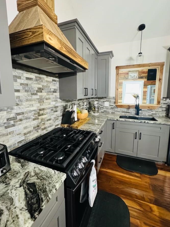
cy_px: 108
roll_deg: +0.7
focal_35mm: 16
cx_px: 86
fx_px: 105
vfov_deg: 94.4
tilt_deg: -8.5
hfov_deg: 78.1
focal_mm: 2.22
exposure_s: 1/60
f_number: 2.2
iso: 1250
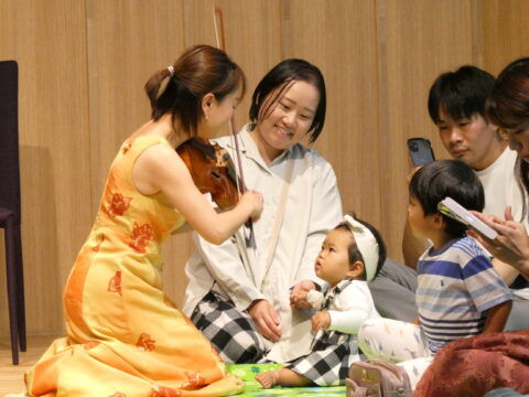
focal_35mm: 250
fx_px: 3820
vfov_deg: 5.9
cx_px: 264
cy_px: 198
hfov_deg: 7.9
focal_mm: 44.8
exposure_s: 1/80
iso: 800
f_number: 5.6
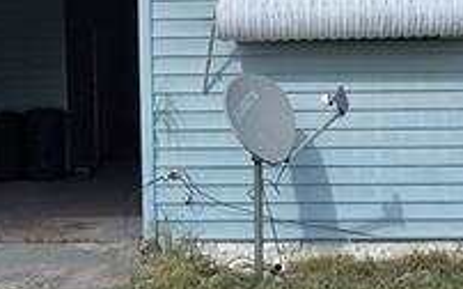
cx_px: 243
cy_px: 128
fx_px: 883
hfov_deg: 29.4
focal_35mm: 70
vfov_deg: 18.6
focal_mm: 2.2
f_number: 2.2
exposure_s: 1/2737
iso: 50
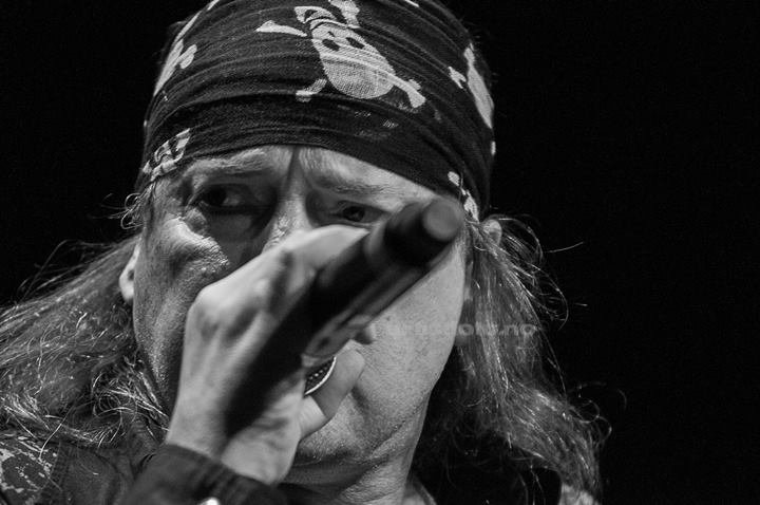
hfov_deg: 7.4
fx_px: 5850
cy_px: 252
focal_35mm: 278
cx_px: 380
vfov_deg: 4.9
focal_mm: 185
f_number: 2.8
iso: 1600
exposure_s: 1/250
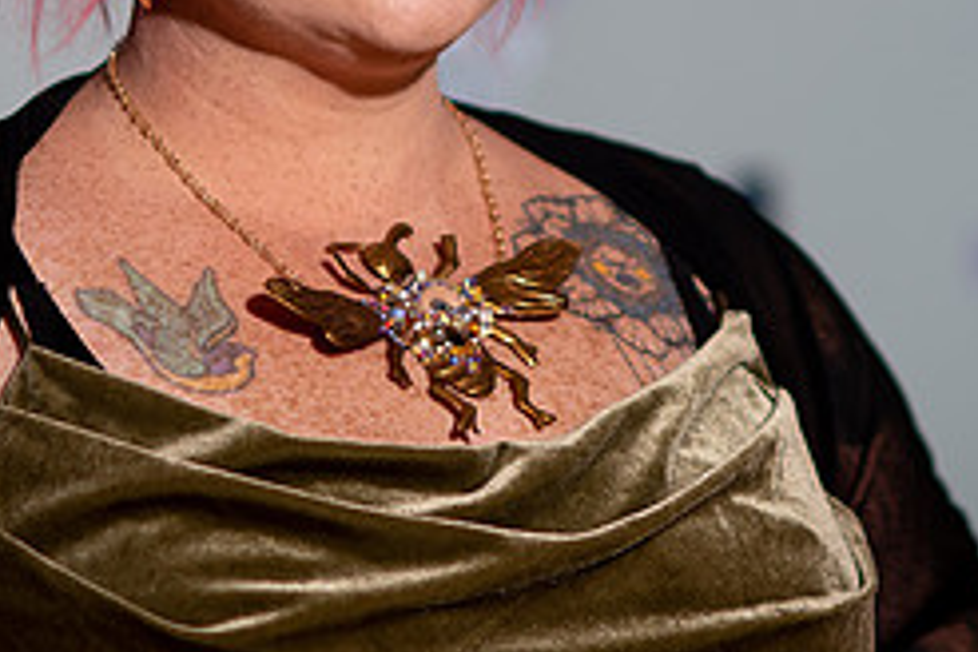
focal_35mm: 301
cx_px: 827
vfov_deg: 4.6
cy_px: -141
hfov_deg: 6.8
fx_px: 8177
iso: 200
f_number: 2
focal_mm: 105
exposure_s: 1/640
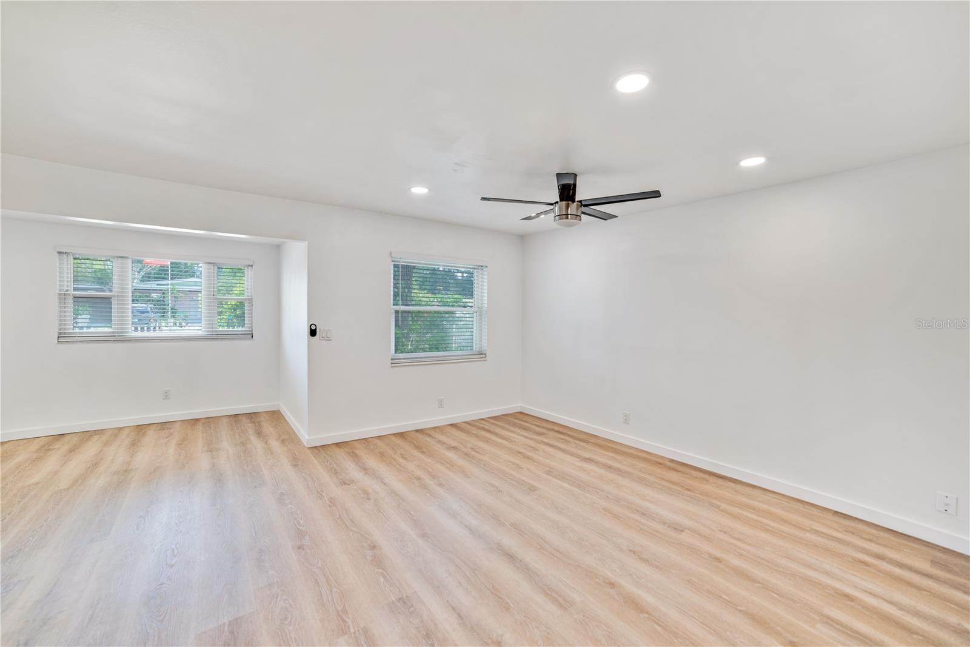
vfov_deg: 81.2
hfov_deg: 104.2
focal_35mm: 14
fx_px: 377
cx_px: 485
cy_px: 324
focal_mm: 14
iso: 100
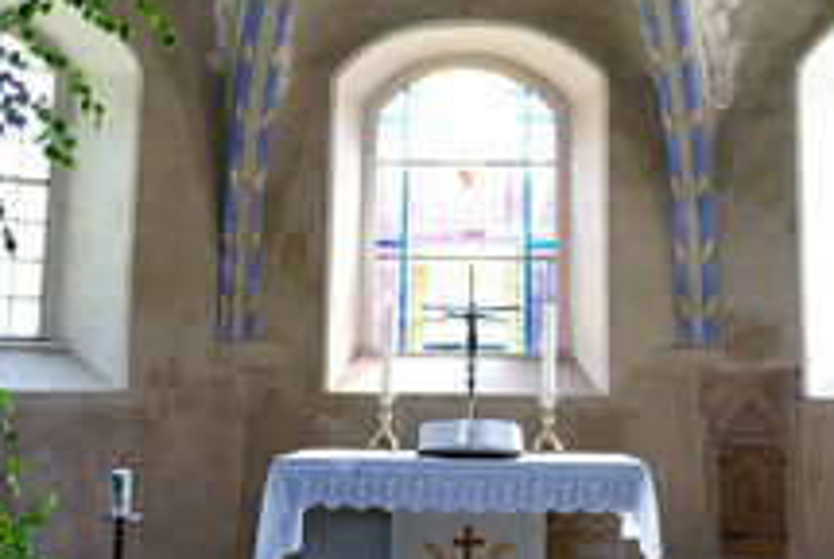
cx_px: 423
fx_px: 1508
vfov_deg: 20.6
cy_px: 68
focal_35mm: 65
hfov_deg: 30.9
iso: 160
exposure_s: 1/60
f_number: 2.2
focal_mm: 35
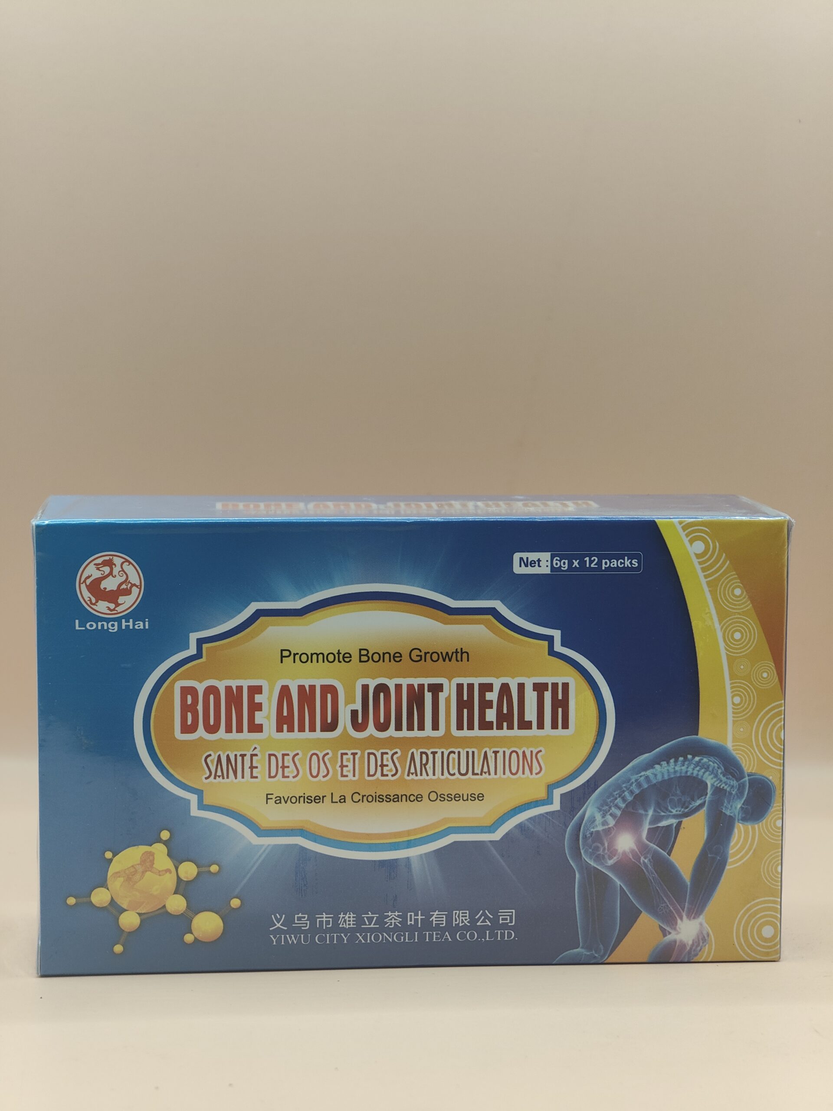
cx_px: 416
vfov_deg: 27.8
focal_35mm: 70
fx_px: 2246
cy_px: 556
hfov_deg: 21.0
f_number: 2.55
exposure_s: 1/100
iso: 174
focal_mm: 13.3
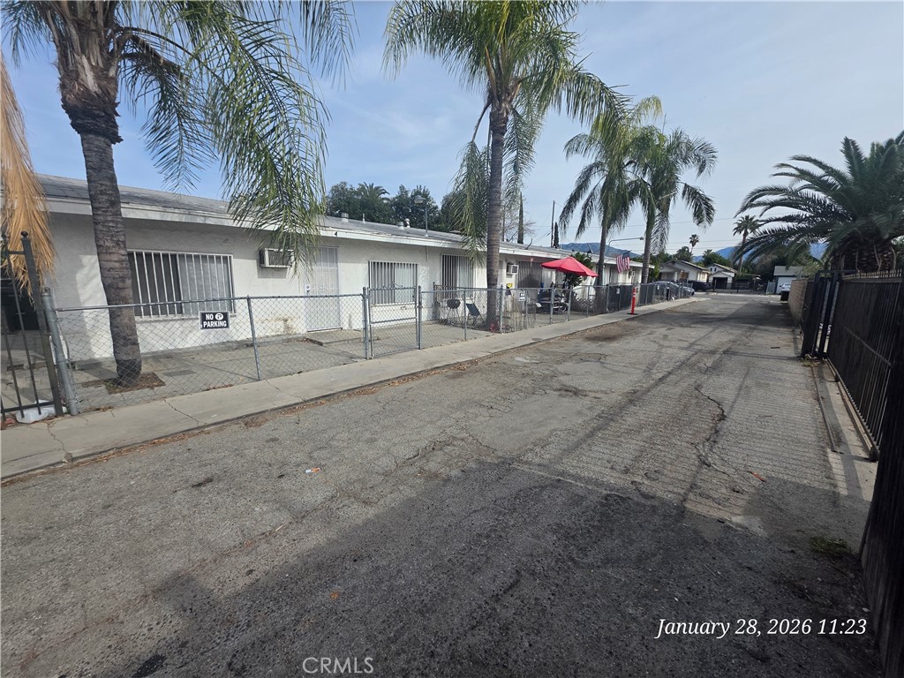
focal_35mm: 13
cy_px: 339
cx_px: 452
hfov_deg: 106.2
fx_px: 339
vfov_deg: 89.9
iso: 40
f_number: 1.9
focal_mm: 2.2
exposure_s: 1/1879
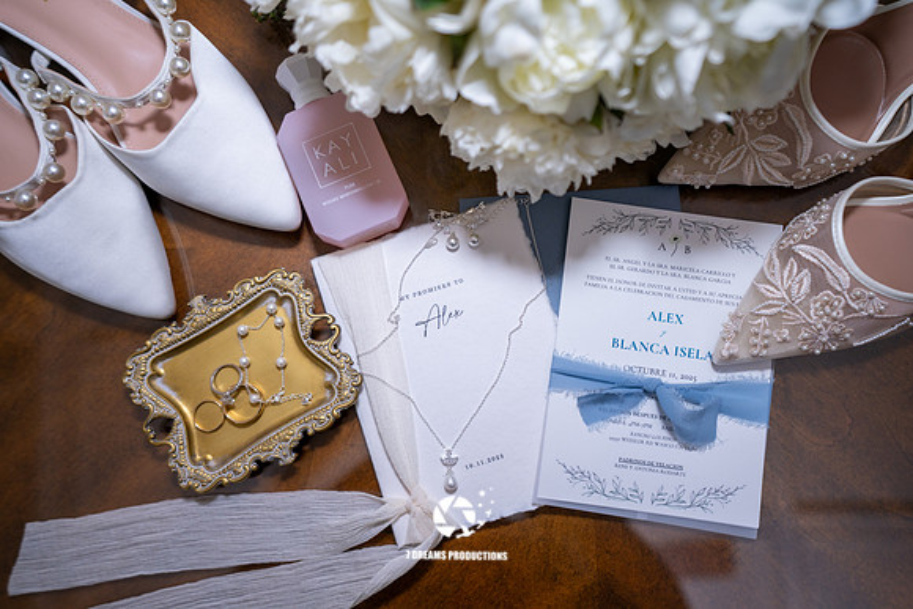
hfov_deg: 60.3
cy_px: 304
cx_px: 456
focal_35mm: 31
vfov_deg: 42.3
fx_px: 786
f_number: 2.8
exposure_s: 1/125
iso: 250
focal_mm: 31
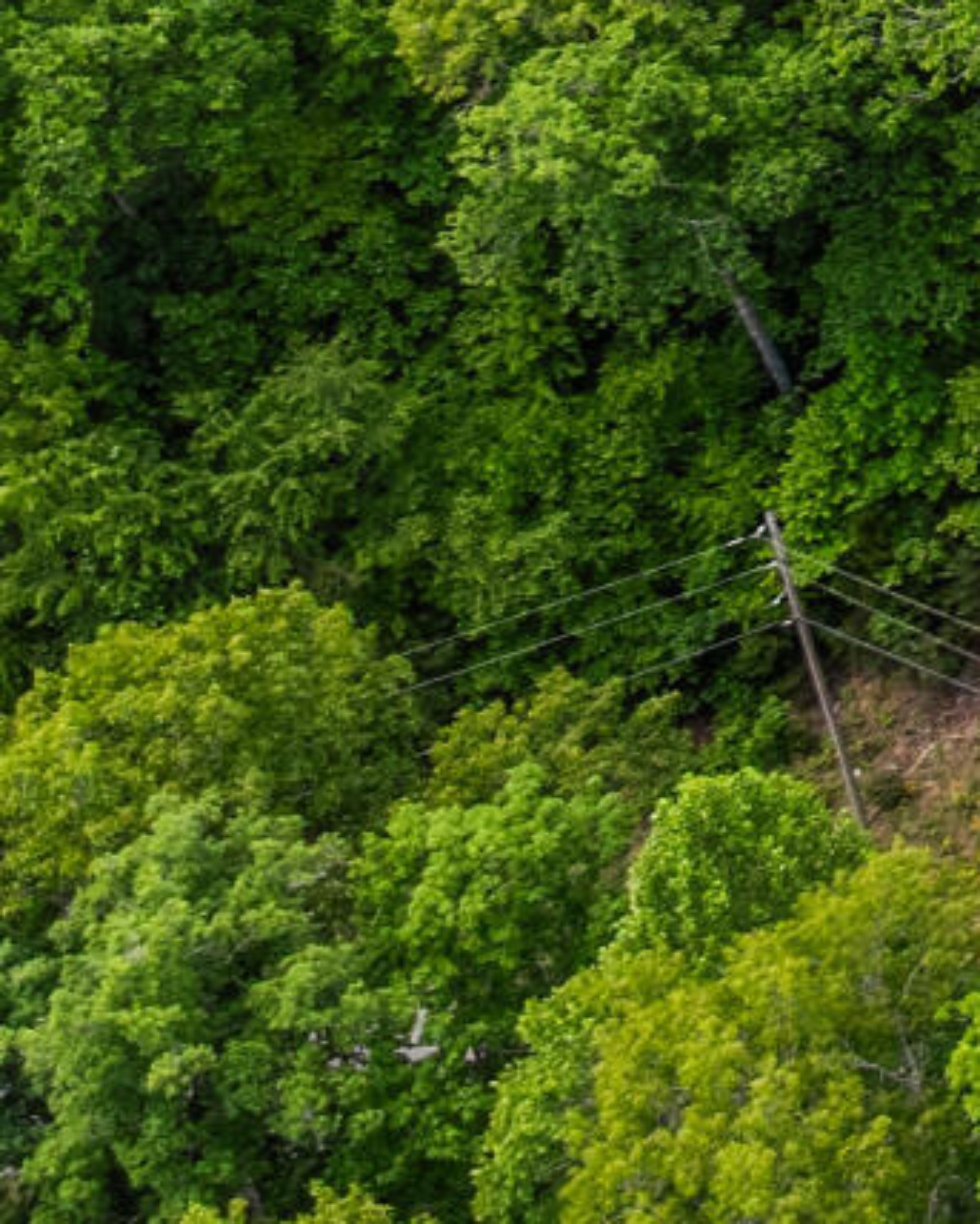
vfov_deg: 11.0
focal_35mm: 164
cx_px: 3166
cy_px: -964
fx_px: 5940
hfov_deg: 7.9
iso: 100
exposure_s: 1/400
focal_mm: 12.29
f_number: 2.8
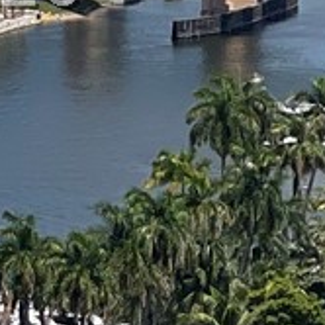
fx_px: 4706
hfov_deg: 3.9
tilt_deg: -3.6
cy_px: -18
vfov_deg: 3.9
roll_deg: -0.3
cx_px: 681
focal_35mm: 443
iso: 32
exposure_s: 1/2398
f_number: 2
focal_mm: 6
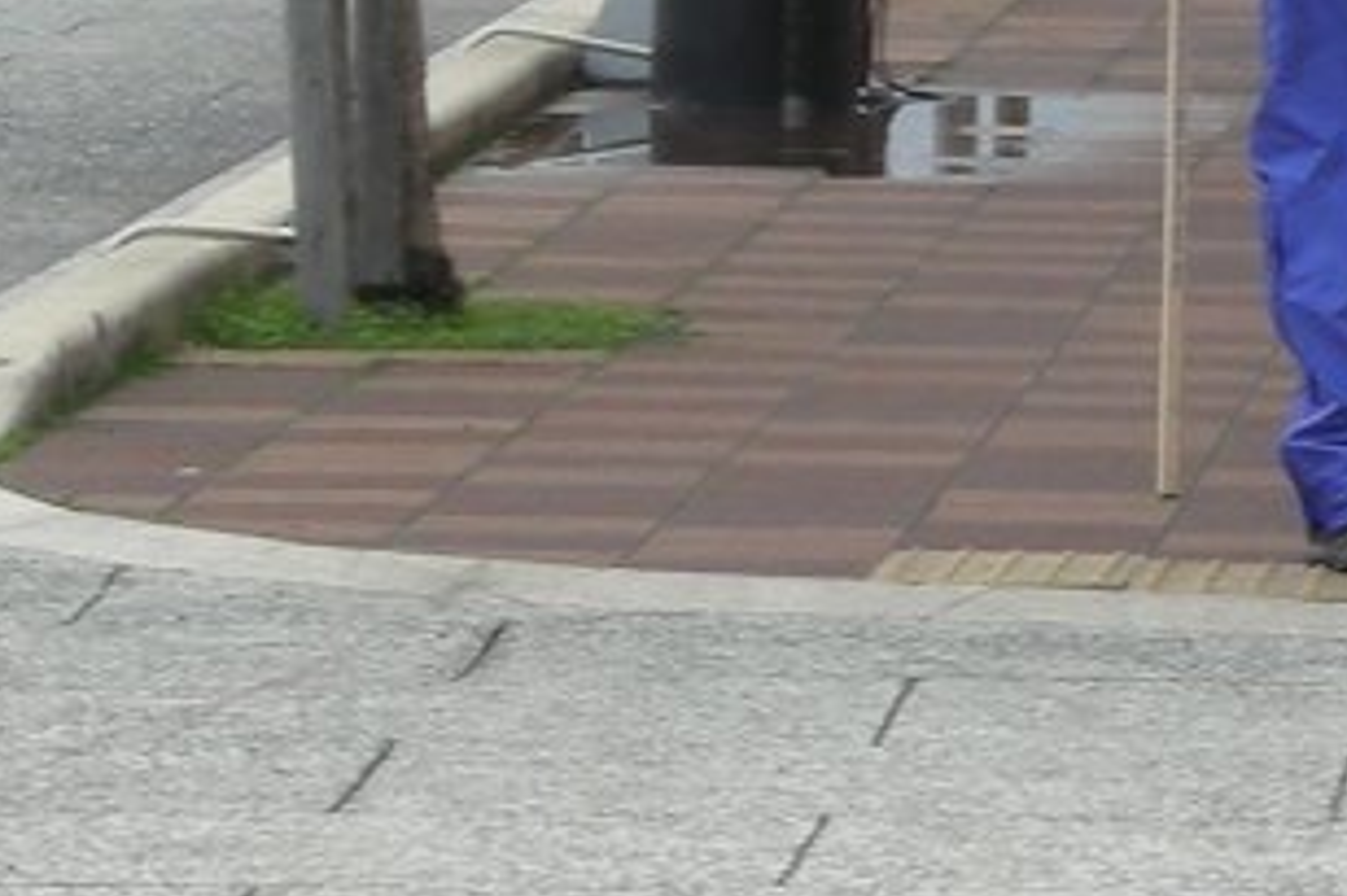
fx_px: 13574
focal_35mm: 363
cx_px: 1163
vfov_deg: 3.8
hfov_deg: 5.7
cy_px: -498
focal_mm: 17.1
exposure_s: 1/133
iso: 50
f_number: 4.7
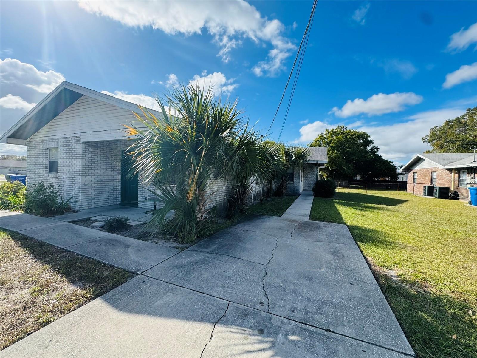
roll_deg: -1.5
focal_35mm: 14
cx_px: 238
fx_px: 193
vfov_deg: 85.7
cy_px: 179
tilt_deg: -1.3
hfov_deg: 102.1
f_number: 2.2
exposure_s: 1/1236
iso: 50
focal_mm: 2.22
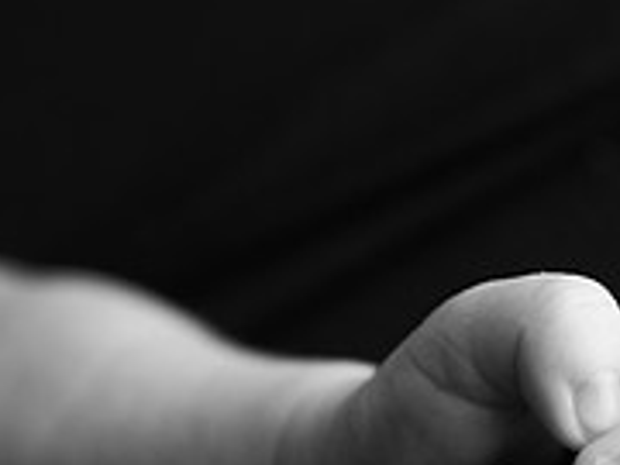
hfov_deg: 9.0
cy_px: 429
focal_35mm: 217
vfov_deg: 6.8
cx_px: 658
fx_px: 3887
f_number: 3.5
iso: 320
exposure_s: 1/160
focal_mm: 70
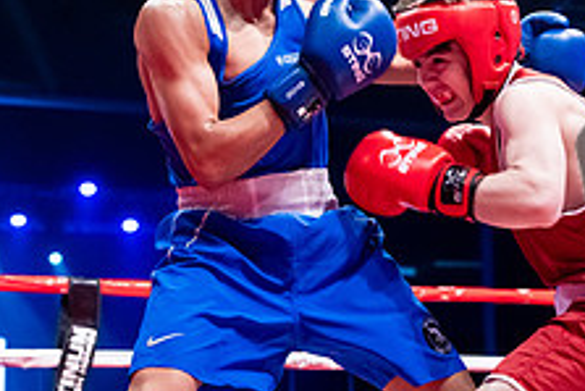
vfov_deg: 12.6
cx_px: 582
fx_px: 1772
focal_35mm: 109
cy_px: 164
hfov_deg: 18.3
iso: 4000
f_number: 2.8
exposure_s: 1/800
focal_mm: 42
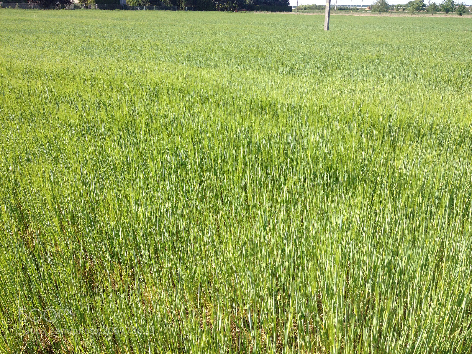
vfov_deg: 40.7
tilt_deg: -21.5
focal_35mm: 35
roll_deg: -0.7
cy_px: 177
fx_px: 477
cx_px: 236
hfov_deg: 52.6
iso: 50
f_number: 2.4
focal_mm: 4.28
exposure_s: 1/920
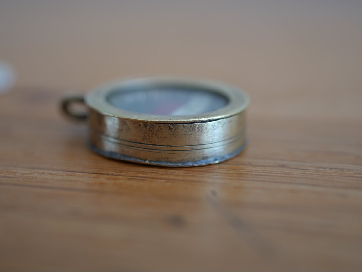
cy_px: 136
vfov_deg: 24.4
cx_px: 181
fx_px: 627
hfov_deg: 32.2
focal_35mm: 60
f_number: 2.8
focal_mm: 30
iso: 200
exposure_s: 1/80
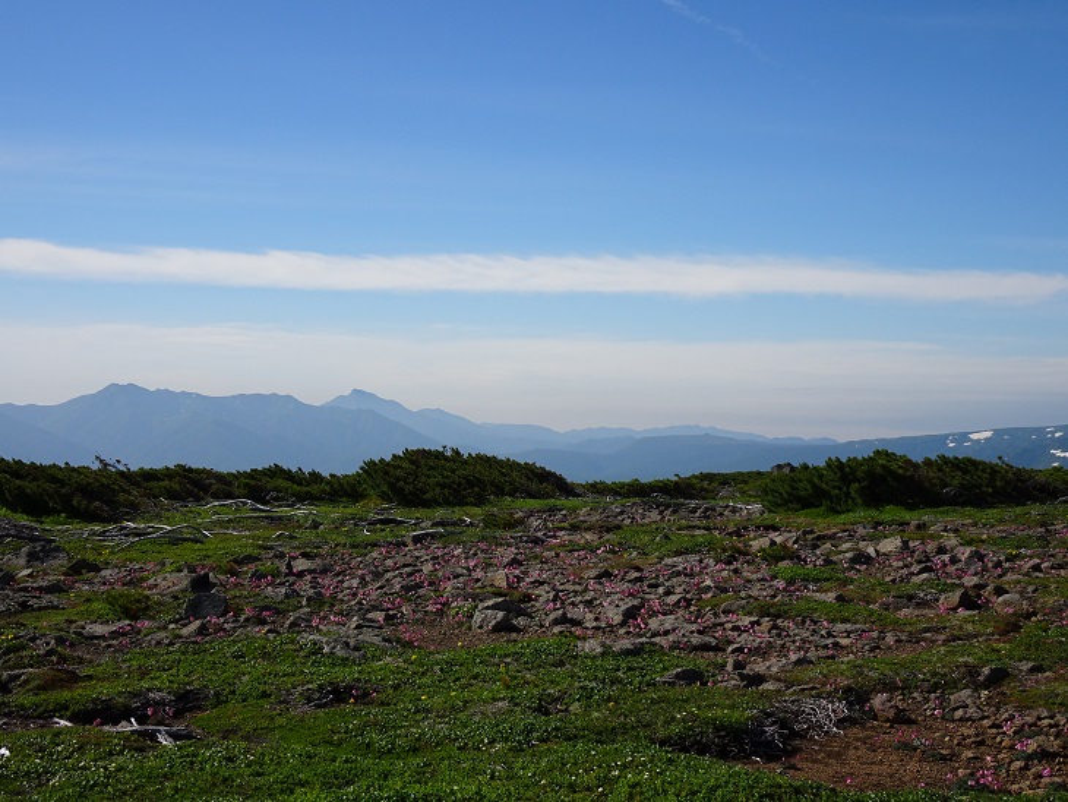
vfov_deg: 29.1
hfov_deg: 38.2
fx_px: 1543
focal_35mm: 50
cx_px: 534
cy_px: 401
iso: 80
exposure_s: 1/1000
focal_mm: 8.51
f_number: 4.5
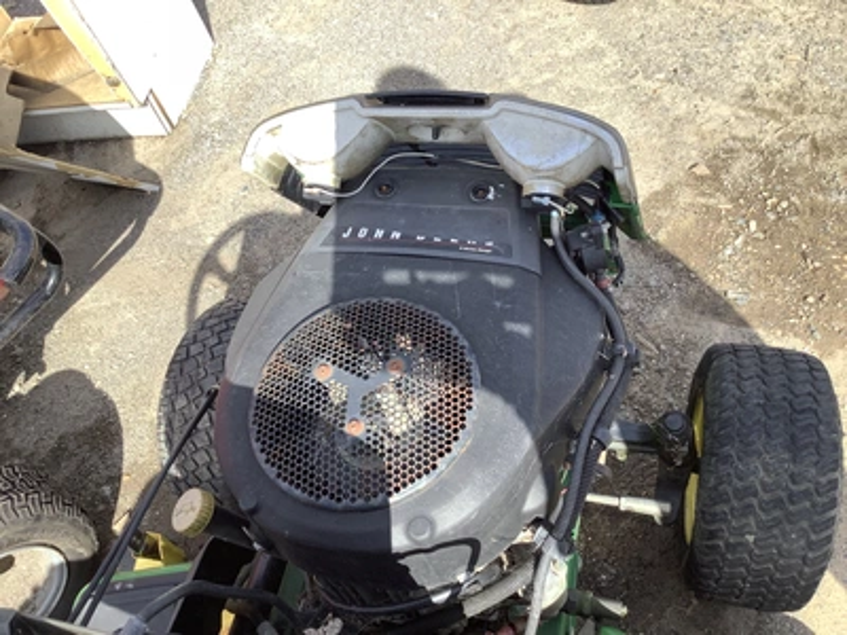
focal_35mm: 31
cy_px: 318
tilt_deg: -52.4
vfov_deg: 45.4
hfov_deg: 58.4
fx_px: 759
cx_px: 424
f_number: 2.4
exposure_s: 1/590
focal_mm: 3.3
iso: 25
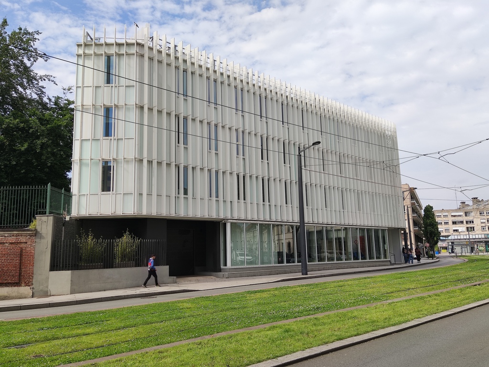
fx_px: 367
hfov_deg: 67.3
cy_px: 184
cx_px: 244
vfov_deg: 53.1
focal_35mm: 26
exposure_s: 1/1729
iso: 50
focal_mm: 4.71
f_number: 1.79
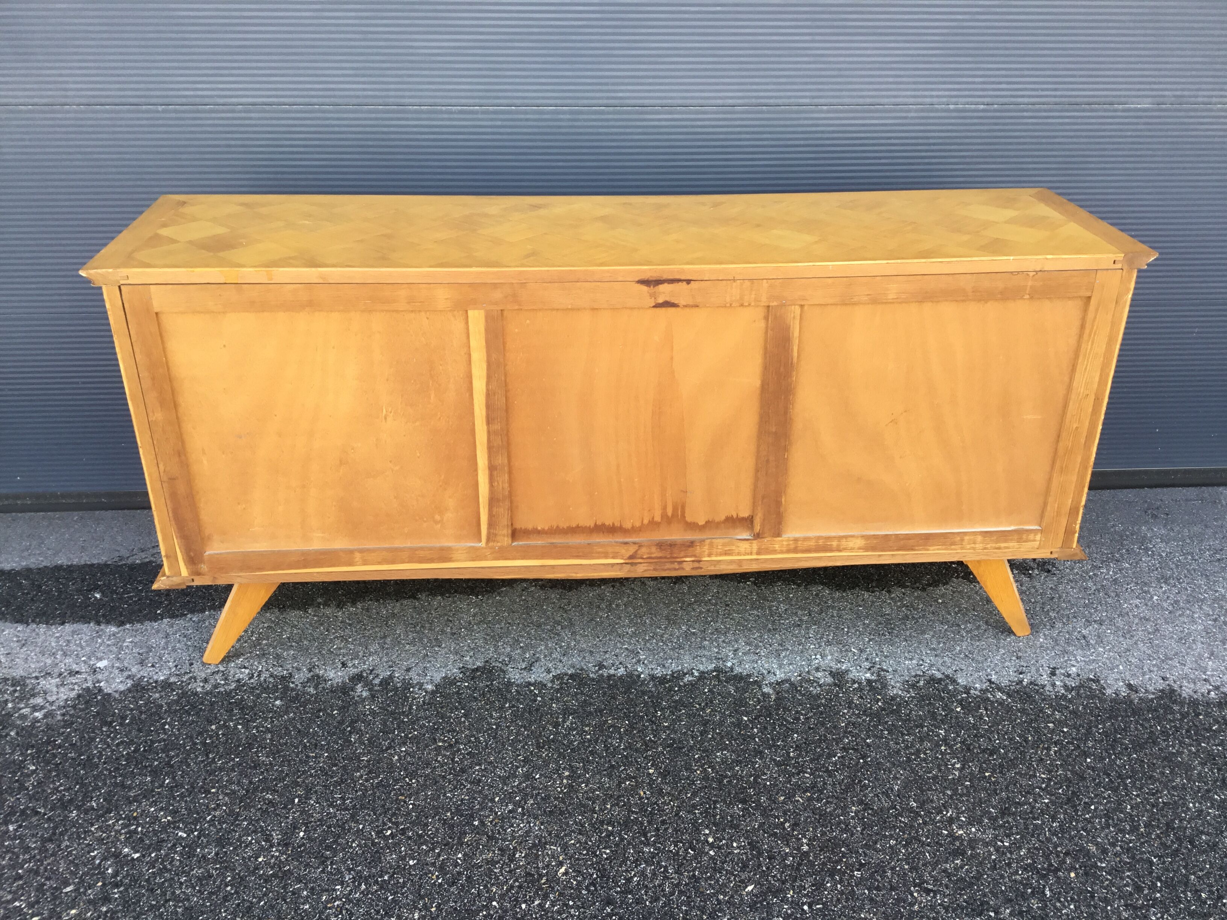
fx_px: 1099
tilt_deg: -25.5
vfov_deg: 45.4
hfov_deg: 58.4
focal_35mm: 31
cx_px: 614
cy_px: 460
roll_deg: -0.3
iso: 32
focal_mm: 3.3
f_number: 2.4
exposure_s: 1/100
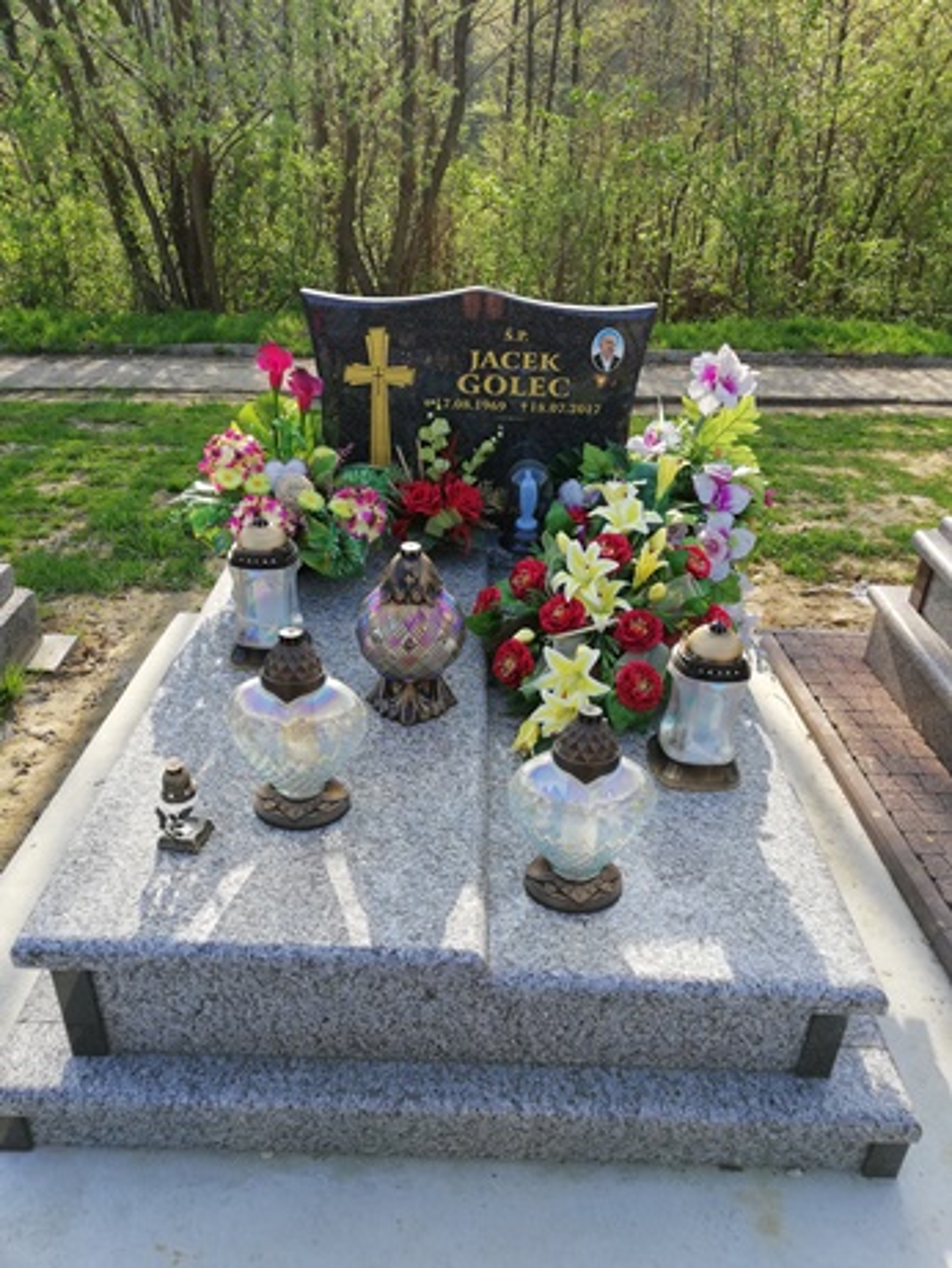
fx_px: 990
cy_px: 634
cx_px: 476
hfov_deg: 51.4
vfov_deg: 65.3
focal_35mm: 27
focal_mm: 3.81
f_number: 2.2
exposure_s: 1/344
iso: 50
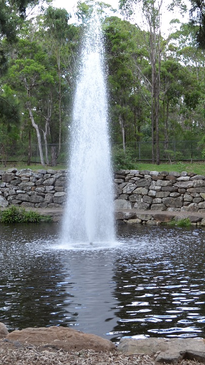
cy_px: 180
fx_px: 541
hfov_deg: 21.4
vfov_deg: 37.2
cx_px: 124
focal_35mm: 56
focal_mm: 22
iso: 200
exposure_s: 1/125
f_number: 5.6
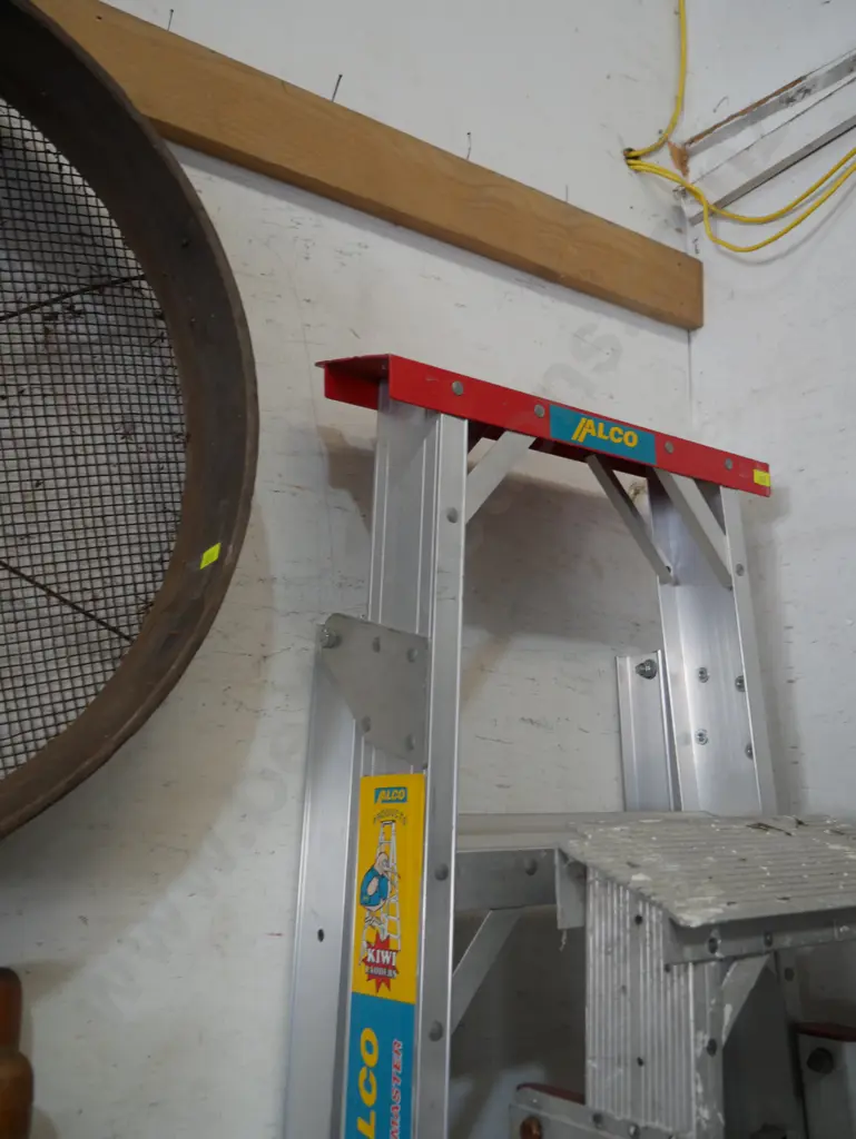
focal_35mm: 32
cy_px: 570
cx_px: 428
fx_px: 1054
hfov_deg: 44.2
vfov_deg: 56.8
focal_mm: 16
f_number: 3.6
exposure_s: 1/60
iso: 320
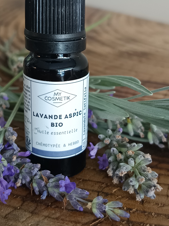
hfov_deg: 42.8
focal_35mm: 33
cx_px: 69
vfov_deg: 55.1
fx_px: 215
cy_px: 97
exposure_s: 1/50
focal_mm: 5.31
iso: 975
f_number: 1.7
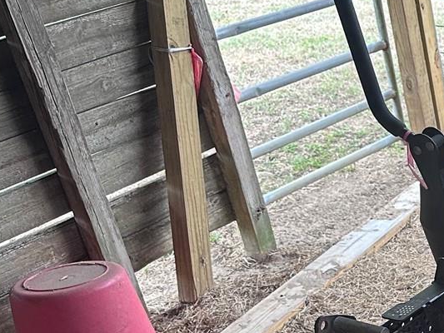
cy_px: 341
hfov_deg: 22.7
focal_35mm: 72
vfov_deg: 19.8
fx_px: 924
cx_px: 641
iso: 200
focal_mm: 6.86
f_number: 1.78
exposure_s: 1/121
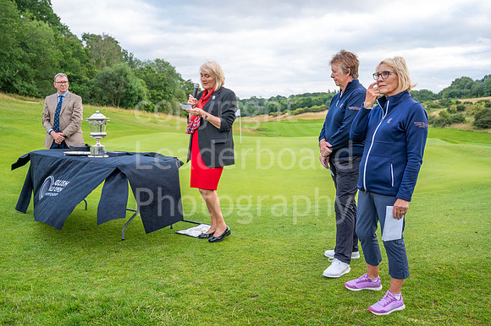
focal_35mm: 34
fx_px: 457
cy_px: 163
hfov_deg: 56.5
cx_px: 246
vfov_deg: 39.4
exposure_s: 1/250
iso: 400
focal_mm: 33.5
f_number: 5.6
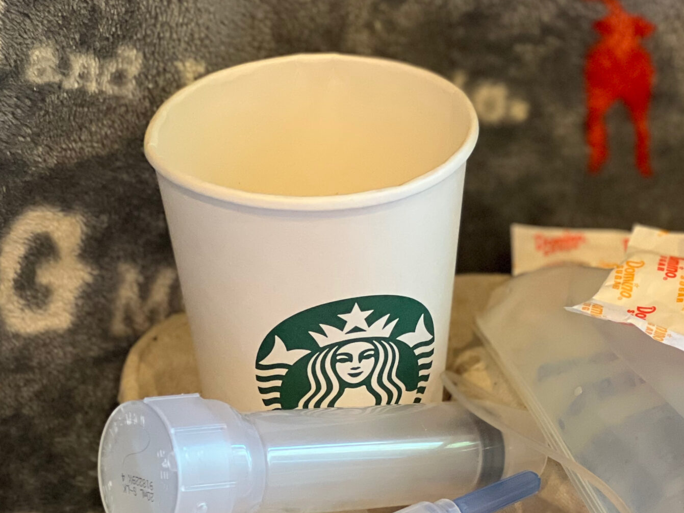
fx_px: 2905
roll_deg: -4.3
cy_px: 394
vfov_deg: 10.1
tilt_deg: -31.5
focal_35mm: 147
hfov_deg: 13.3
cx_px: 624
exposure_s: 1/40
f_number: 2.8
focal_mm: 9
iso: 320
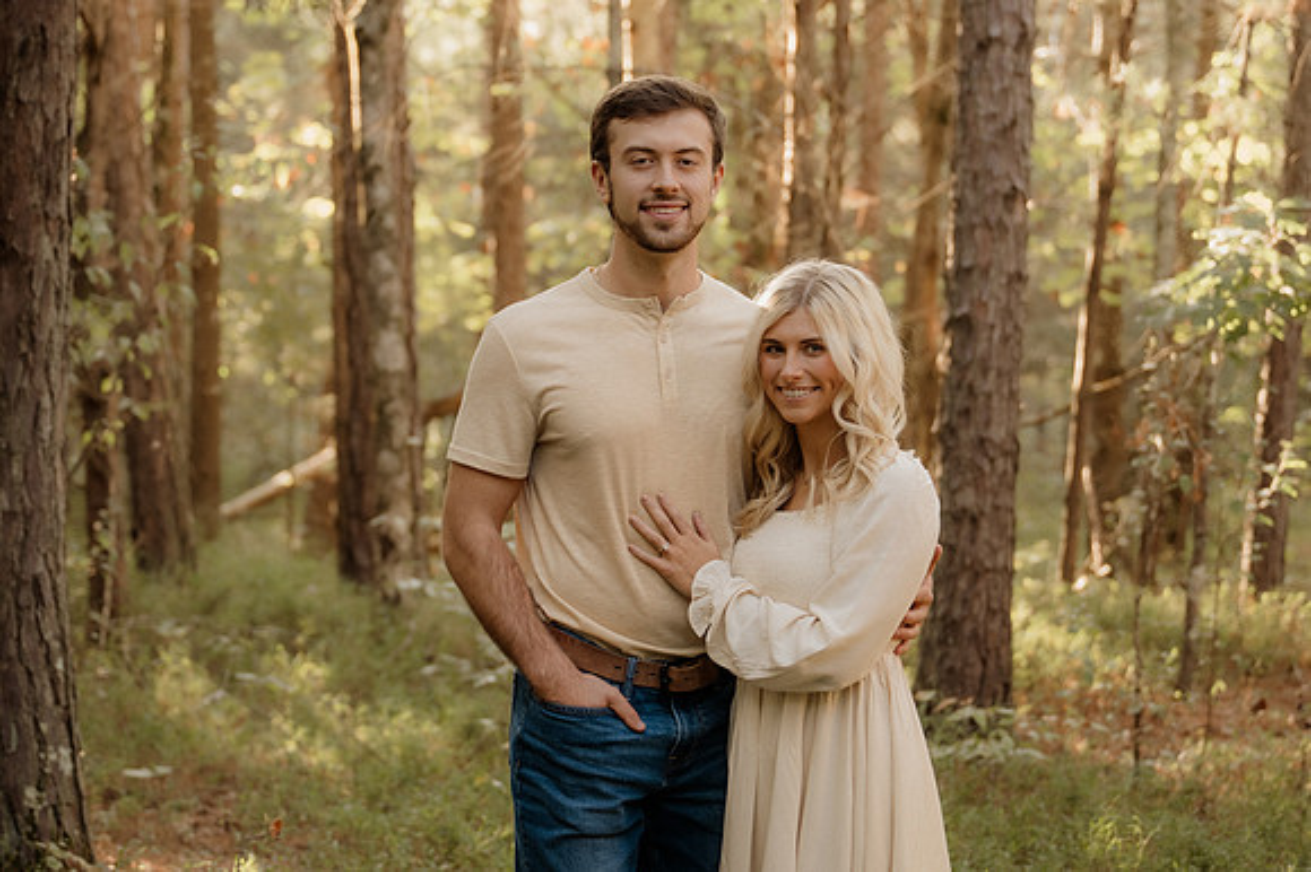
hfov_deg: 25.1
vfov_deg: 16.8
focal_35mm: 81
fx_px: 2948
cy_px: 436
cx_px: 656
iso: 500
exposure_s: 1/100
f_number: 2.8
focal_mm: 54
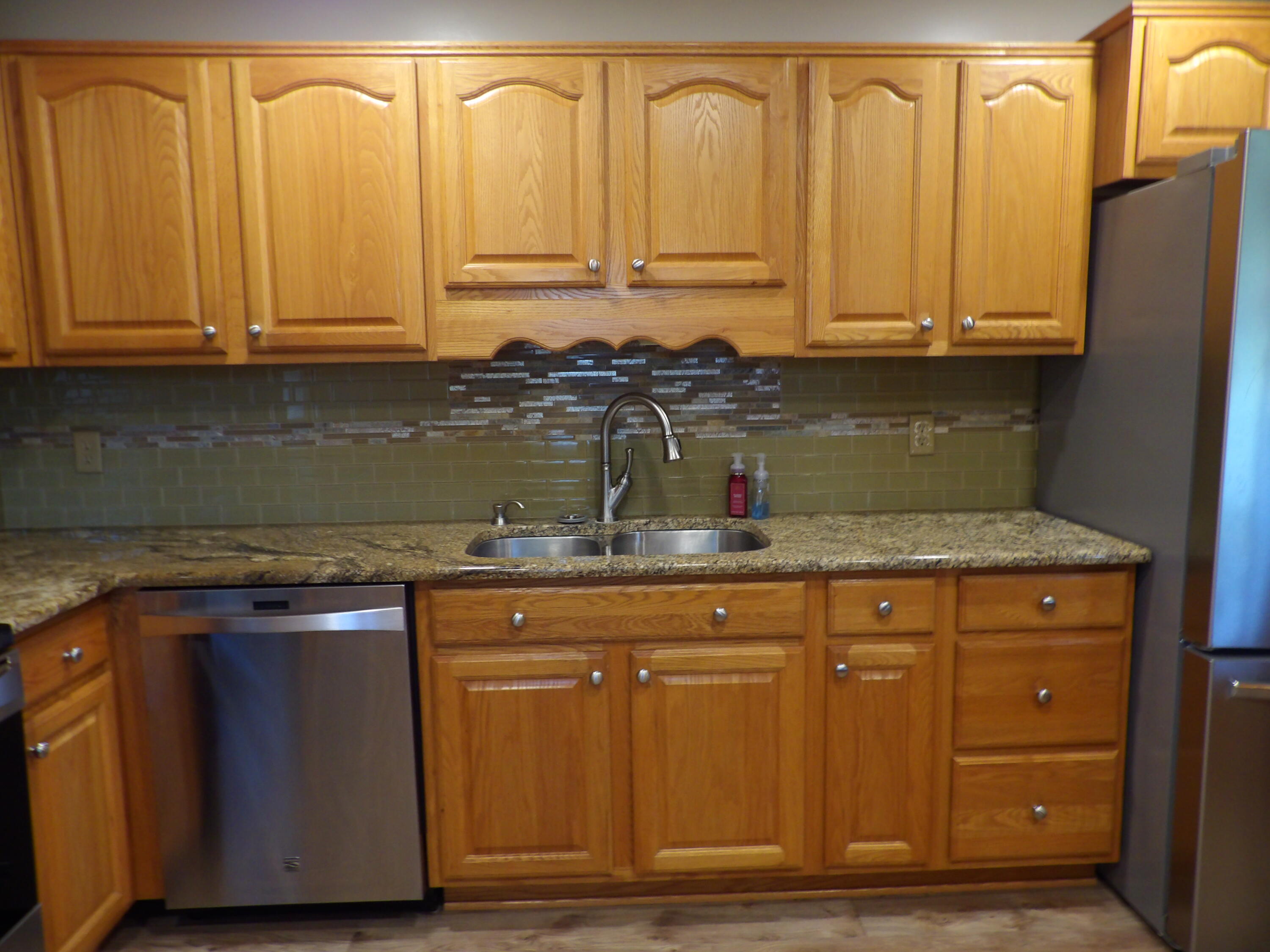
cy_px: 476
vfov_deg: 56.8
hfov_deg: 71.6
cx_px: 635
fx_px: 881
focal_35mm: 24
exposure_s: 1/19
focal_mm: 4.3
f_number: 2.8
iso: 200
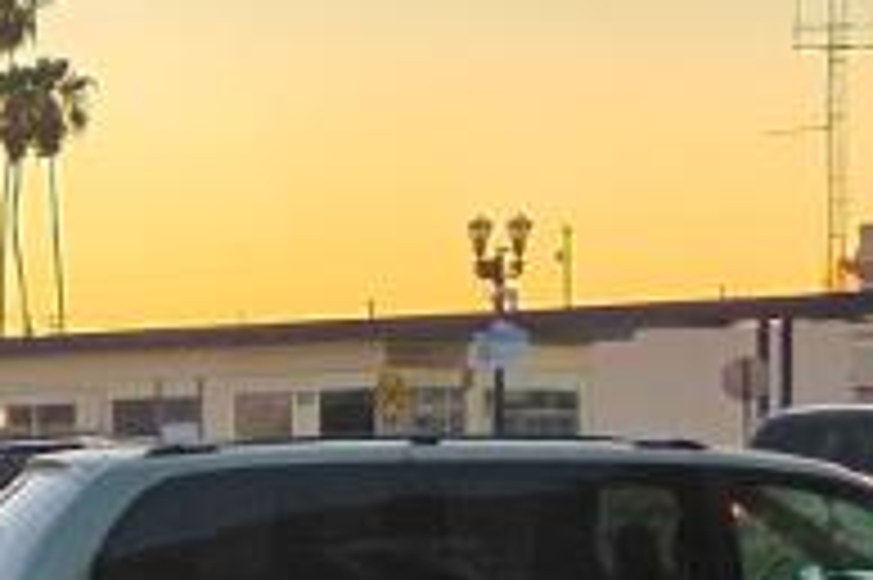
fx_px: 4482
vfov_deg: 7.3
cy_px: 825
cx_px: -1521
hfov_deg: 9.4
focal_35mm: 185
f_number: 1.7
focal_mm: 6.3
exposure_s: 1/180
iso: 50
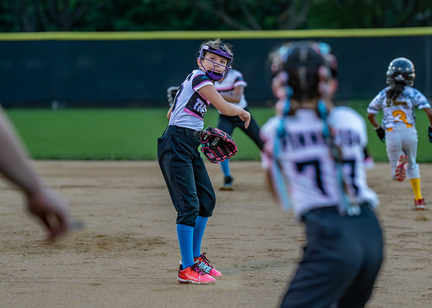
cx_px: 225
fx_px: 2886
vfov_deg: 6.1
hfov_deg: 8.6
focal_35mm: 235
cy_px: 119
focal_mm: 146
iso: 2000
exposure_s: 1/1000
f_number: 2.8
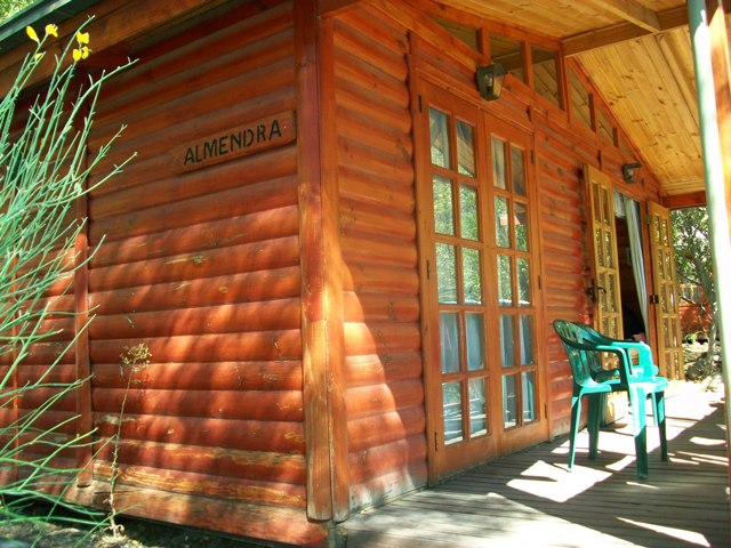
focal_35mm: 34
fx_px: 718
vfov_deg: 41.8
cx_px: 366
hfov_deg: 54.0
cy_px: 274
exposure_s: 1/125
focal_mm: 5.7
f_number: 2.8
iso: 80
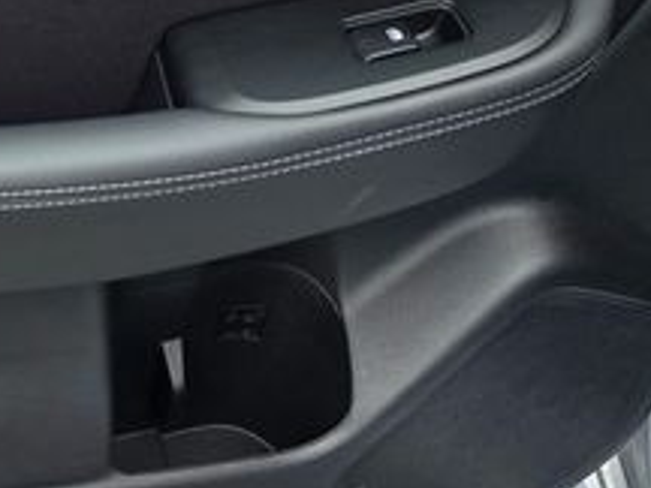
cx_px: -48
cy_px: 130
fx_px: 1279
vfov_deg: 21.5
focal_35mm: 68
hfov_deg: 26.5
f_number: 1.7
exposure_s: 1/180
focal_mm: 6.3
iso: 125
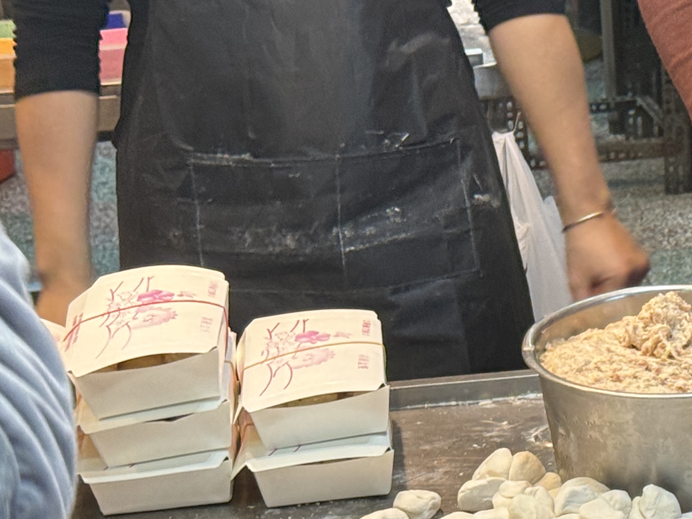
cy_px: 416
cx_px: 915
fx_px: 2799
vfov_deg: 10.6
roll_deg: +2.4
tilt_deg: -22.2
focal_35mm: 140
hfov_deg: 13.5
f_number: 1.78
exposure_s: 1/60
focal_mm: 6.86
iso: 80
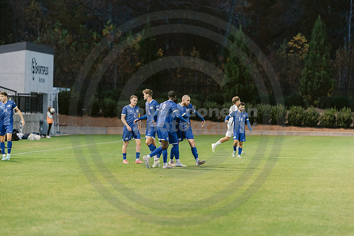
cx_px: 177
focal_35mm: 200
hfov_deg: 10.3
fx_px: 1967
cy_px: 118
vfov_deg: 6.9
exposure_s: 1/400
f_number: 2.8
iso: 1600
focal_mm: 200
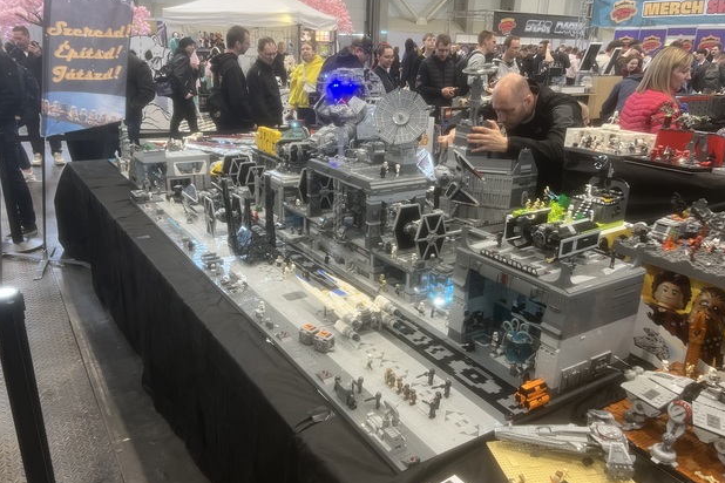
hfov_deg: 65.5
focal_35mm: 28
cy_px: 237
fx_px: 564
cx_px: 352
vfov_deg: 46.4
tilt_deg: -18.5
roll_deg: -1.1
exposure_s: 1/60
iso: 160
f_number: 1.5
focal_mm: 5.7
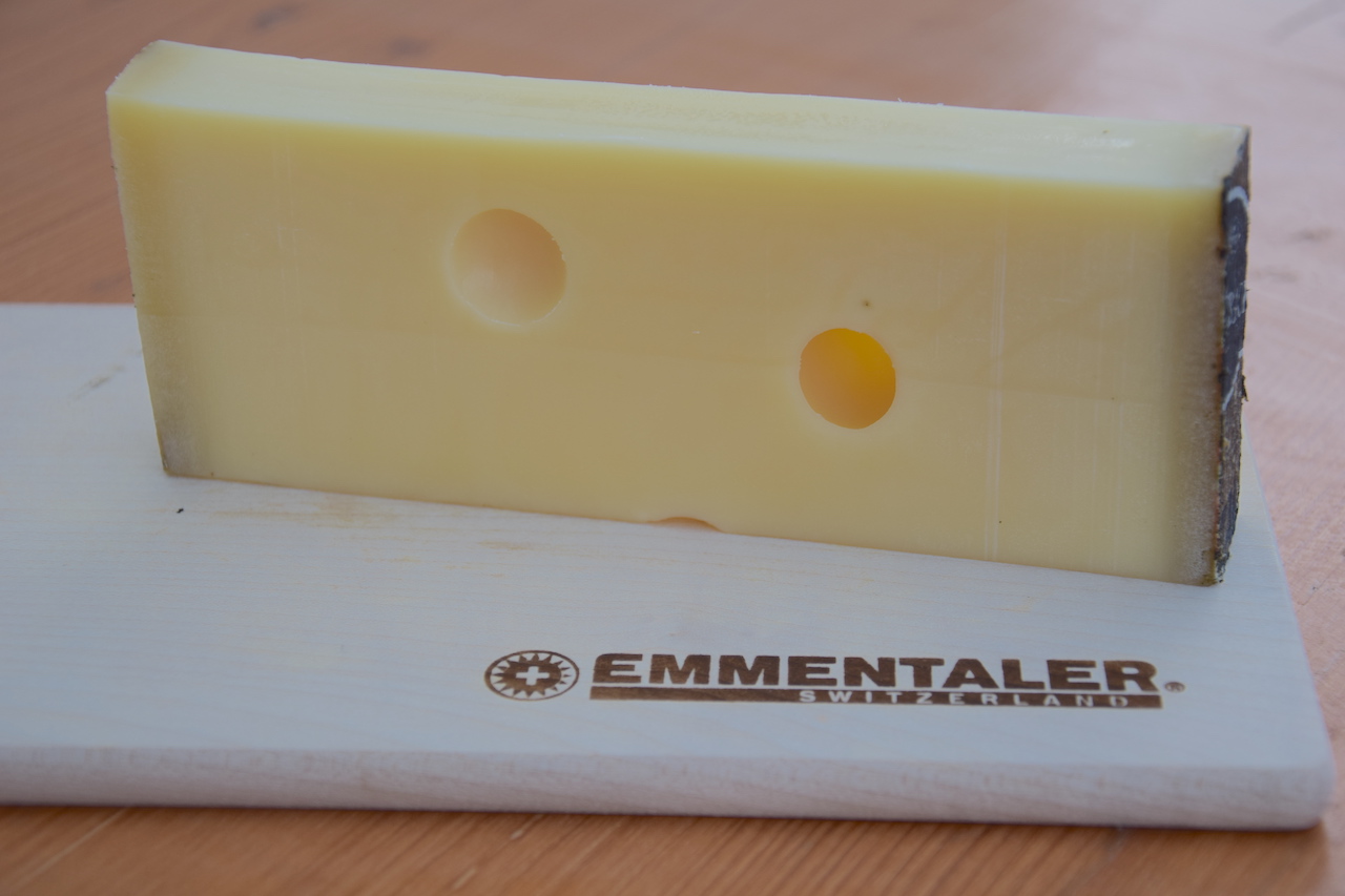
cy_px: 448
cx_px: 672
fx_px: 3250
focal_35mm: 87
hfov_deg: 23.4
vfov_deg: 15.7
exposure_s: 1/800
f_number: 5
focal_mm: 58
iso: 200
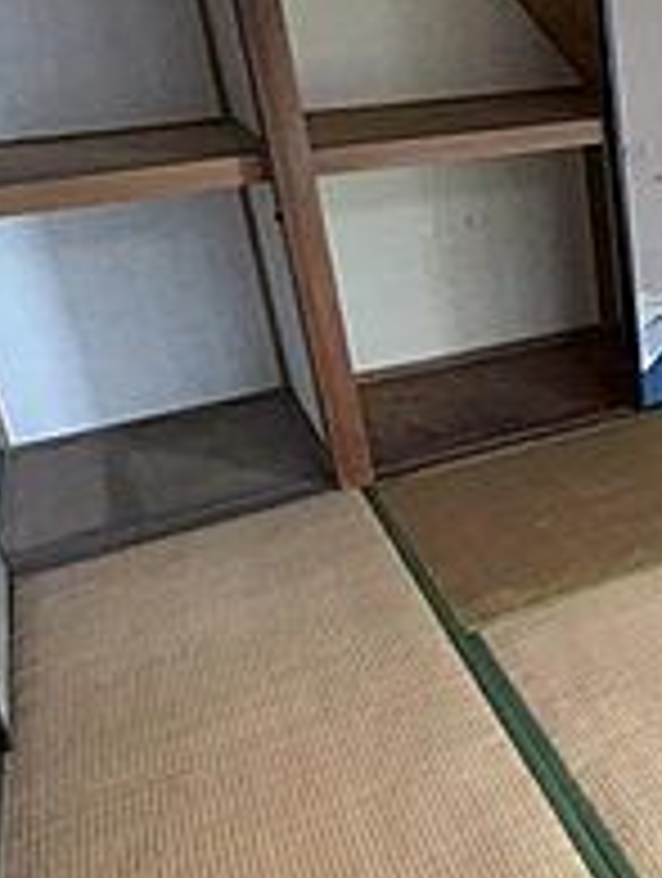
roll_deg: +1.7
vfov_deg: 43.7
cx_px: 784
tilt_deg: -20.3
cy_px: 401
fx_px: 1093
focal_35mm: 43
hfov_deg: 29.3
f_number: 2.2
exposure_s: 1/89
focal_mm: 2.22
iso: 125
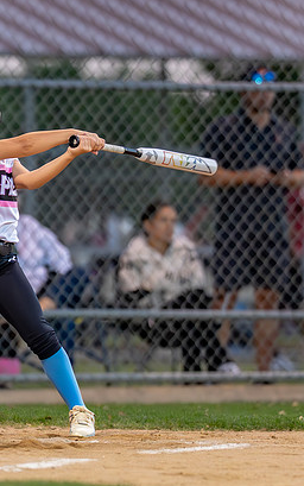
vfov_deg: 4.1
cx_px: -35
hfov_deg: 2.5
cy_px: 221
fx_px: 6833
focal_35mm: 516
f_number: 2
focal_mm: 135
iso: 2000
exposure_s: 1/1250
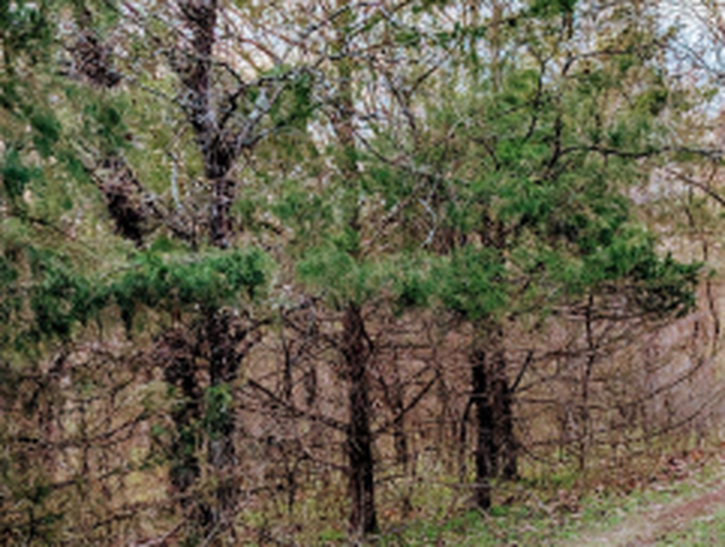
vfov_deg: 21.8
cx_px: 596
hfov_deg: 28.6
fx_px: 1386
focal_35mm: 66
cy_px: 490
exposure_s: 1/286
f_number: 1.68
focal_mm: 6.9
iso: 26
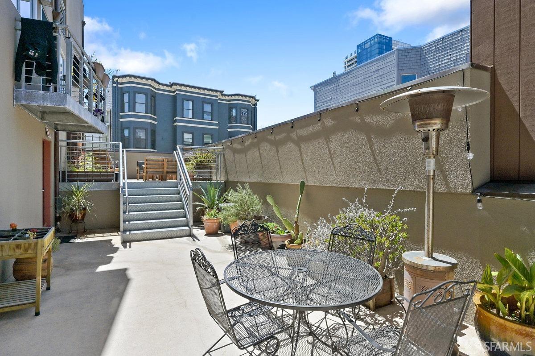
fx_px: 275
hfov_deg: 88.5
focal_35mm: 18
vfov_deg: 65.9
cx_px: 268
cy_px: 178
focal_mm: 18.5
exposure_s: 1/3200
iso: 400
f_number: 7.1
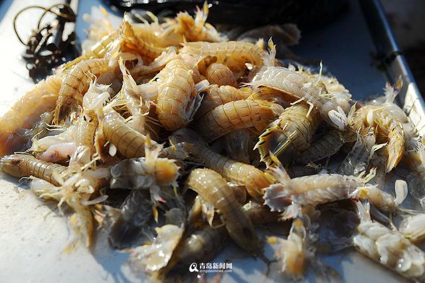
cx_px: 212
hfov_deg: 42.8
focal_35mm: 46
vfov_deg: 29.2
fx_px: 543
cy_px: 142
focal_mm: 46
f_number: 3.5
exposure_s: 1/2000
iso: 200
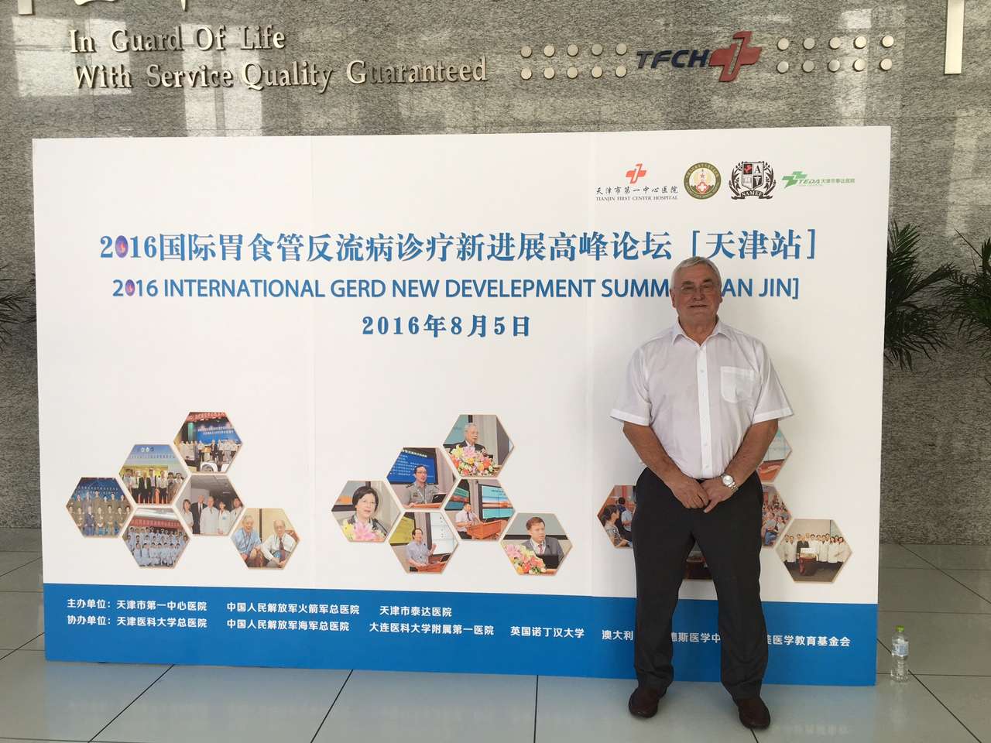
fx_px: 830
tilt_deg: -2.9
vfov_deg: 48.2
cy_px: 372
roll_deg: +0.4
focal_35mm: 29
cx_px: 496
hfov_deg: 61.7
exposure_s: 1/100
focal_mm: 4.15
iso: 32
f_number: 2.2
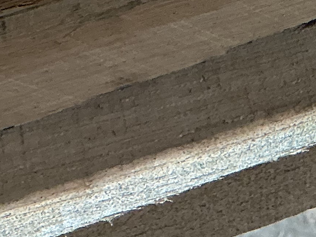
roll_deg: -4.0
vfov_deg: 9.8
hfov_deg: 13.7
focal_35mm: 135
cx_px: 482
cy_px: -308
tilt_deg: -43.8
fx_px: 1233
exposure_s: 1/60
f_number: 1.8
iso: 100
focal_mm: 3
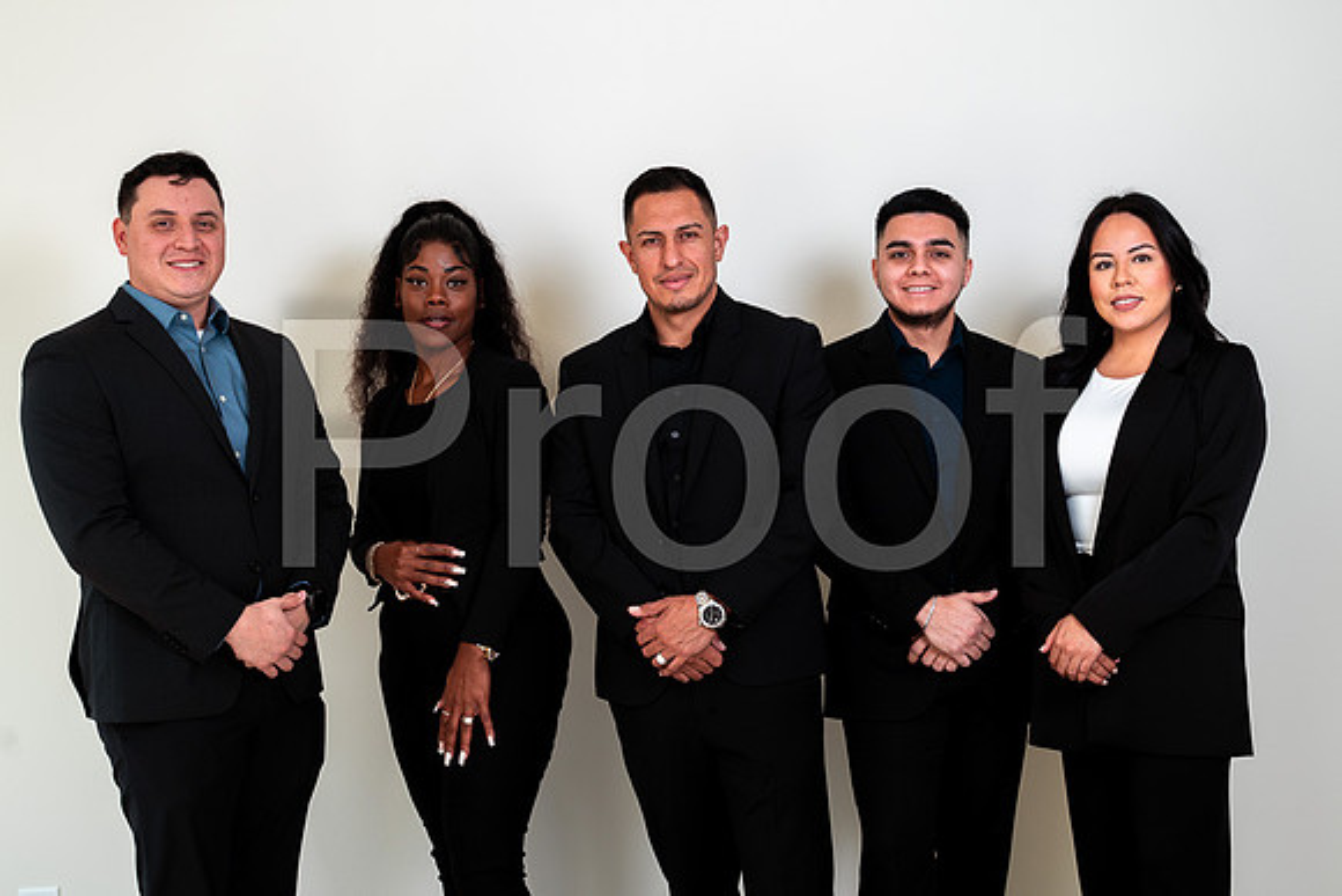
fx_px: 2051
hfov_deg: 36.2
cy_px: 448
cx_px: 671
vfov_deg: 24.6
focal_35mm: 55
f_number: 5.6
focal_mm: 55
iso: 200
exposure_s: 1/160
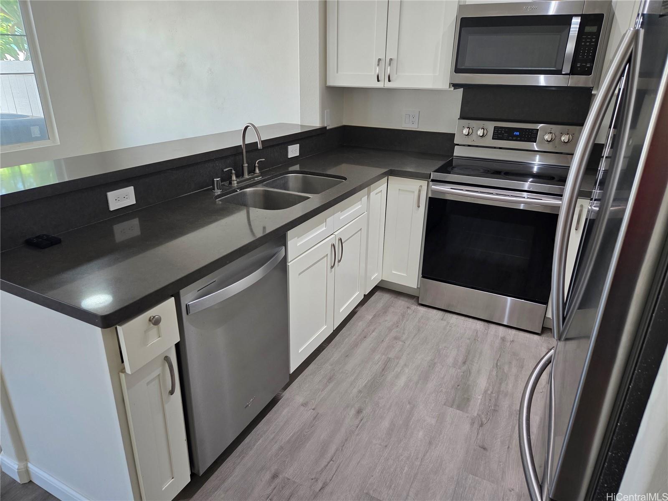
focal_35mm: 23
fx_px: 444
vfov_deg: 58.9
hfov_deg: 73.9
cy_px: 250
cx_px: 334
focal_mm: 5.4
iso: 125
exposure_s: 1/120
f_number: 1.8
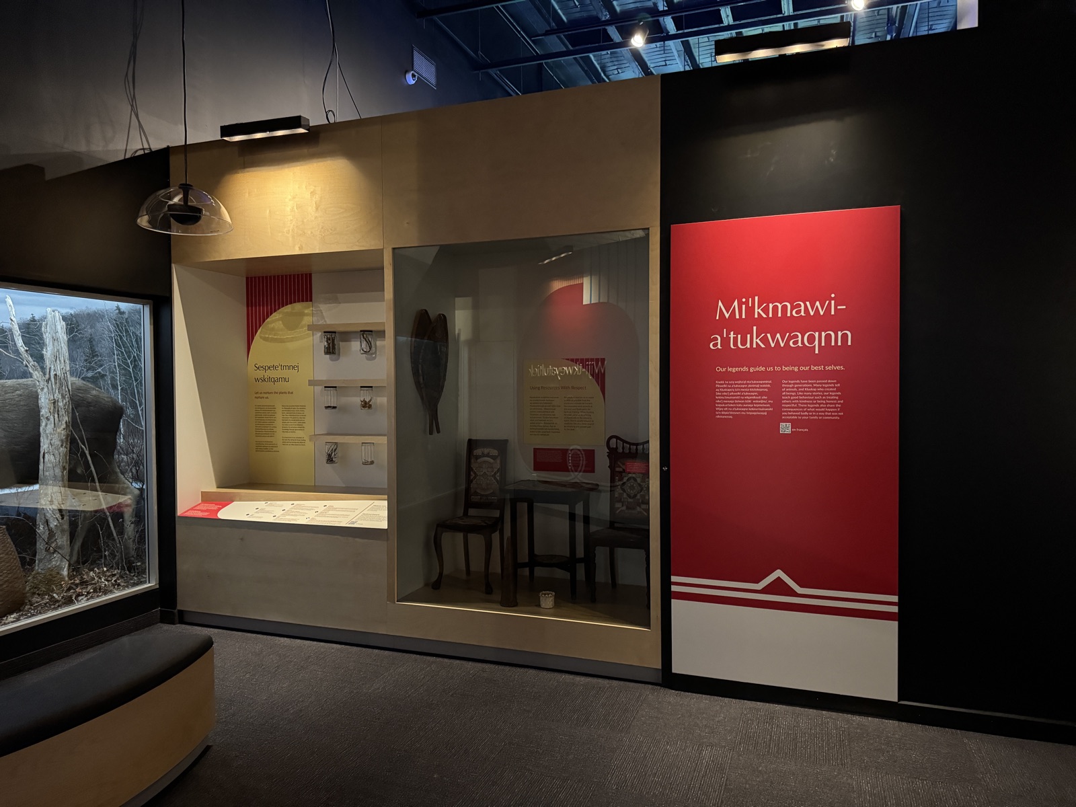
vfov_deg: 56.8
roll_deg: +0.3
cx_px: 538
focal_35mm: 24
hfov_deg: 71.6
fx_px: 746
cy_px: 404
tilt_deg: -1.6
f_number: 1.78
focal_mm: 6.76
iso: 1000
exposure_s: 1/29
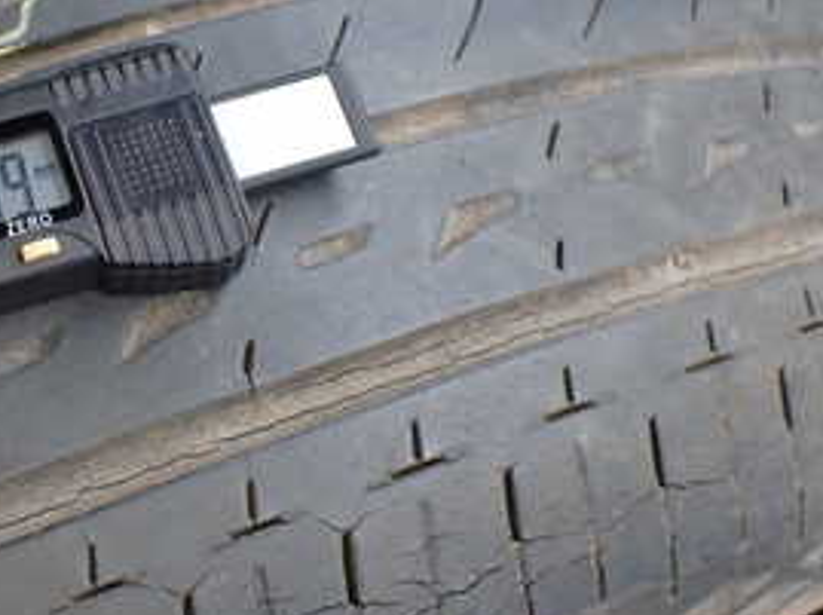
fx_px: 1591
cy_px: 220
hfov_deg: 28.2
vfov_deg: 21.8
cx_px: 135
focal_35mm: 67
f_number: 2.3
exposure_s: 1/125
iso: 200
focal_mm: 5.4
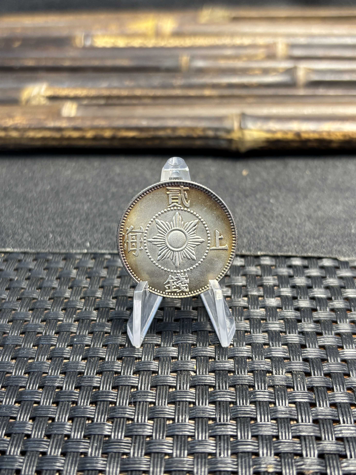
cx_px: 178
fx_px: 357
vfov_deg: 67.3
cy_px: 238
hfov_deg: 53.1
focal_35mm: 26
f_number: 1.6
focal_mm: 5.96
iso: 250
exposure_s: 1/60
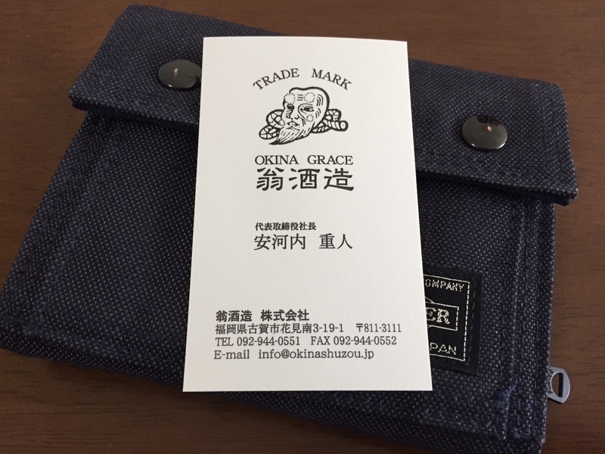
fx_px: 507
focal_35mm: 29
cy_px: 227
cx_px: 302
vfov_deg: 48.2
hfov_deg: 61.7
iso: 160
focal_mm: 4.15
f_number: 2.2
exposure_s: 1/30
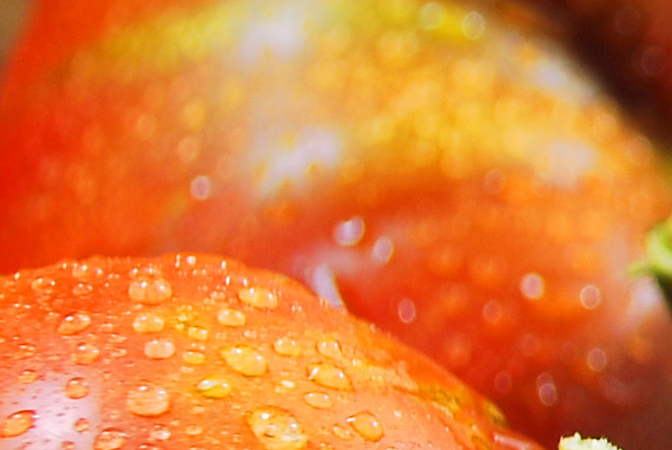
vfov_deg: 5.2
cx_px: 1810
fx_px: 4918
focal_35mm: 263
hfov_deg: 7.2
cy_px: 440
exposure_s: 1/80
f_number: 6.3
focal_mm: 29
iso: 100
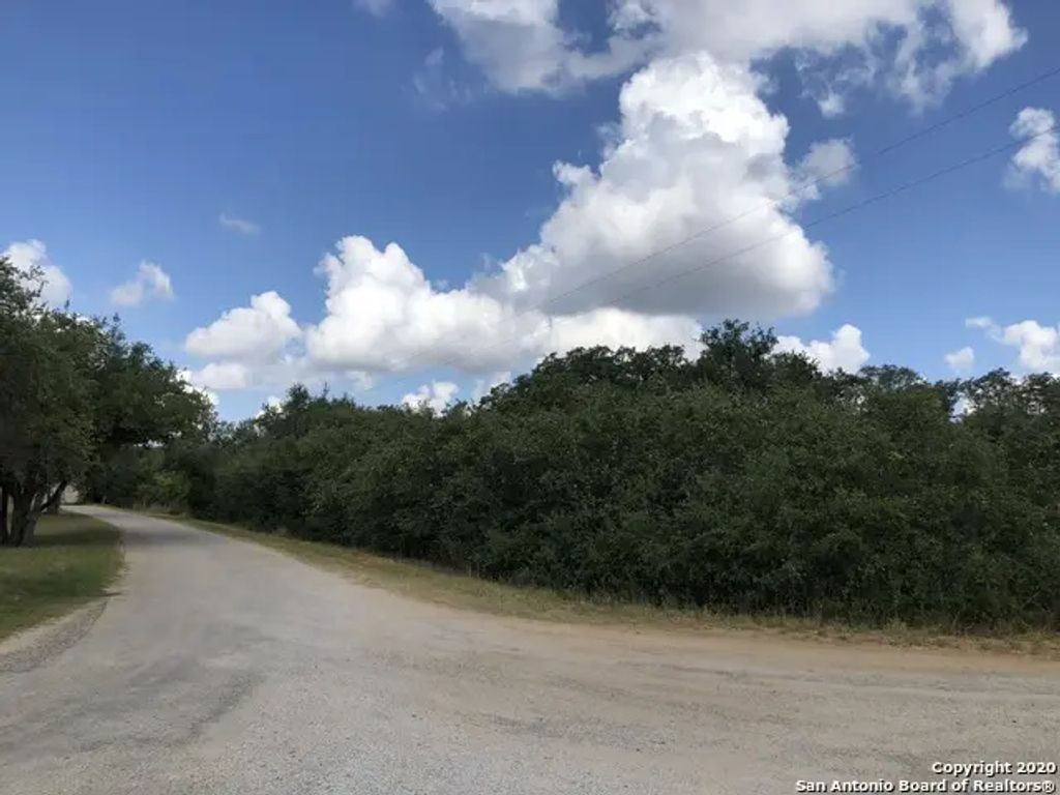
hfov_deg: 63.4
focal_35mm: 28
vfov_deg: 49.7
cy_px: 398
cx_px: 530
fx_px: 857
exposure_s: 1/2525
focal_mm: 4
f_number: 1.8
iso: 25
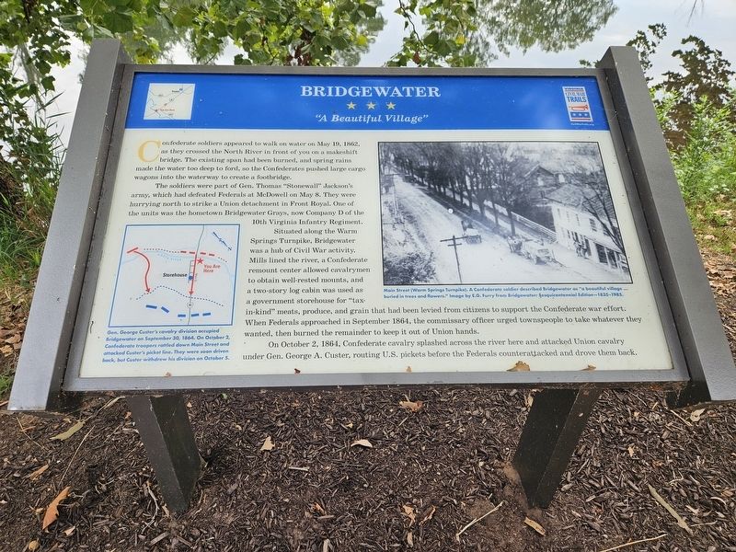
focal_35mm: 23
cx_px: 368
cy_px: 276
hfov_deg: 73.9
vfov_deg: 58.9
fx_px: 489
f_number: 1.8
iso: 32
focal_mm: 5.4
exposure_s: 1/588
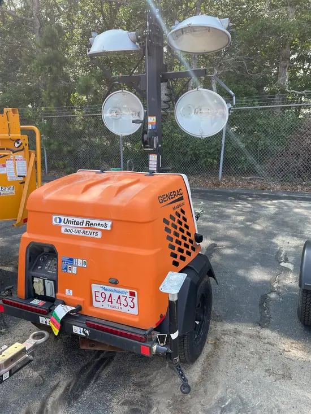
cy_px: 207
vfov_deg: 67.3
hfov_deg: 53.1
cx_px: 156
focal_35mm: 26
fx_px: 311
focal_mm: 4.2
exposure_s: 1/917
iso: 50
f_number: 1.6
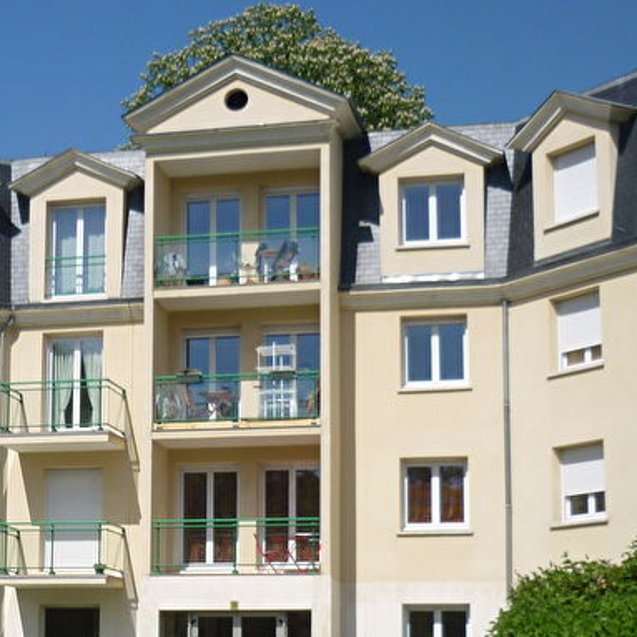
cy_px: 432
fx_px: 1624
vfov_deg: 22.1
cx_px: 67
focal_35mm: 78
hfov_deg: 21.7
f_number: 8
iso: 80
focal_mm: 5.5
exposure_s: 1/250
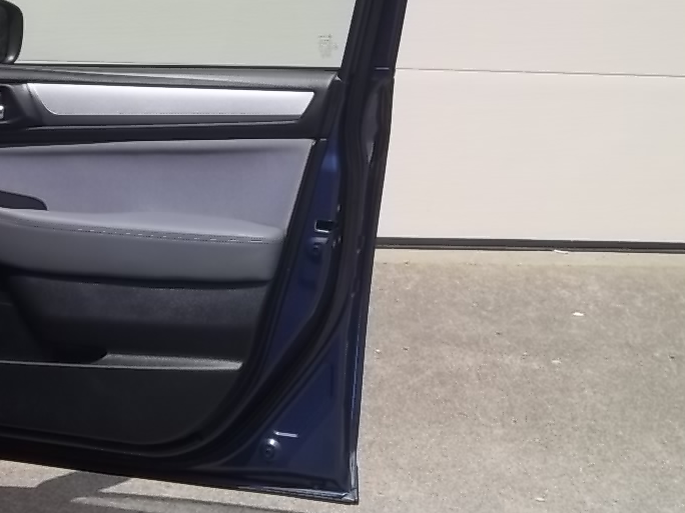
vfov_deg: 16.7
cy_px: 156
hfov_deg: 21.9
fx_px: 1741
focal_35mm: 88
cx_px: 122
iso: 64
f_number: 10.28
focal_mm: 8.3
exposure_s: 1/160
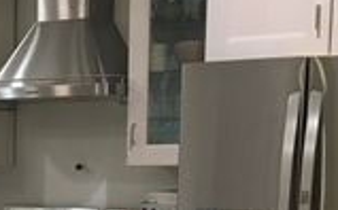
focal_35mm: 116
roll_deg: +0.3
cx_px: -72
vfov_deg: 10.8
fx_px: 1067
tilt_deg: -9.6
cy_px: 329
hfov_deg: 17.2
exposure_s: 1/30
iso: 160
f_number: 2.2
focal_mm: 4.15
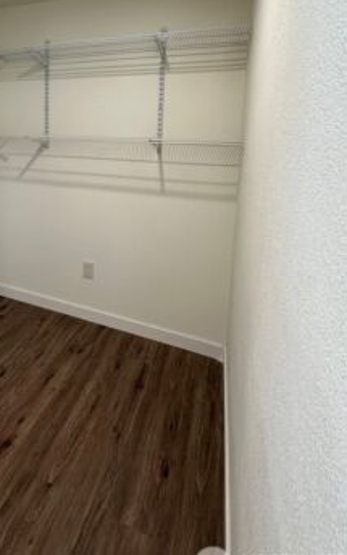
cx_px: 53
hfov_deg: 48.9
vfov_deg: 73.6
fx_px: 348
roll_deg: -1.5
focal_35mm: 23
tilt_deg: -5.3
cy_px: 164
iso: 160
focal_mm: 2.22
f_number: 2.2
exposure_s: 1/60
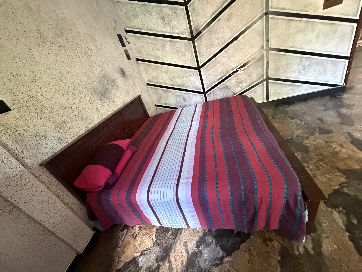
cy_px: 136
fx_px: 146
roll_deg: +18.3
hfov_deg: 102.1
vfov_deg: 85.7
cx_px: 181
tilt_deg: -24.8
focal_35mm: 14
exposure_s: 1/60
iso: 1250
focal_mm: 2.22
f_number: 2.2
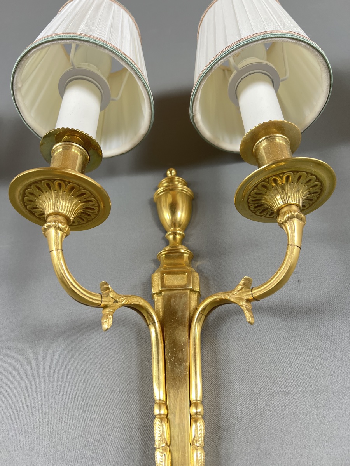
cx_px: 175
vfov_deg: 67.3
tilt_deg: +31.6
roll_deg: +2.4
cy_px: 233
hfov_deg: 53.1
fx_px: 351
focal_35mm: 26
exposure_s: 1/100
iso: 125
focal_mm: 5.7
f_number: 1.5
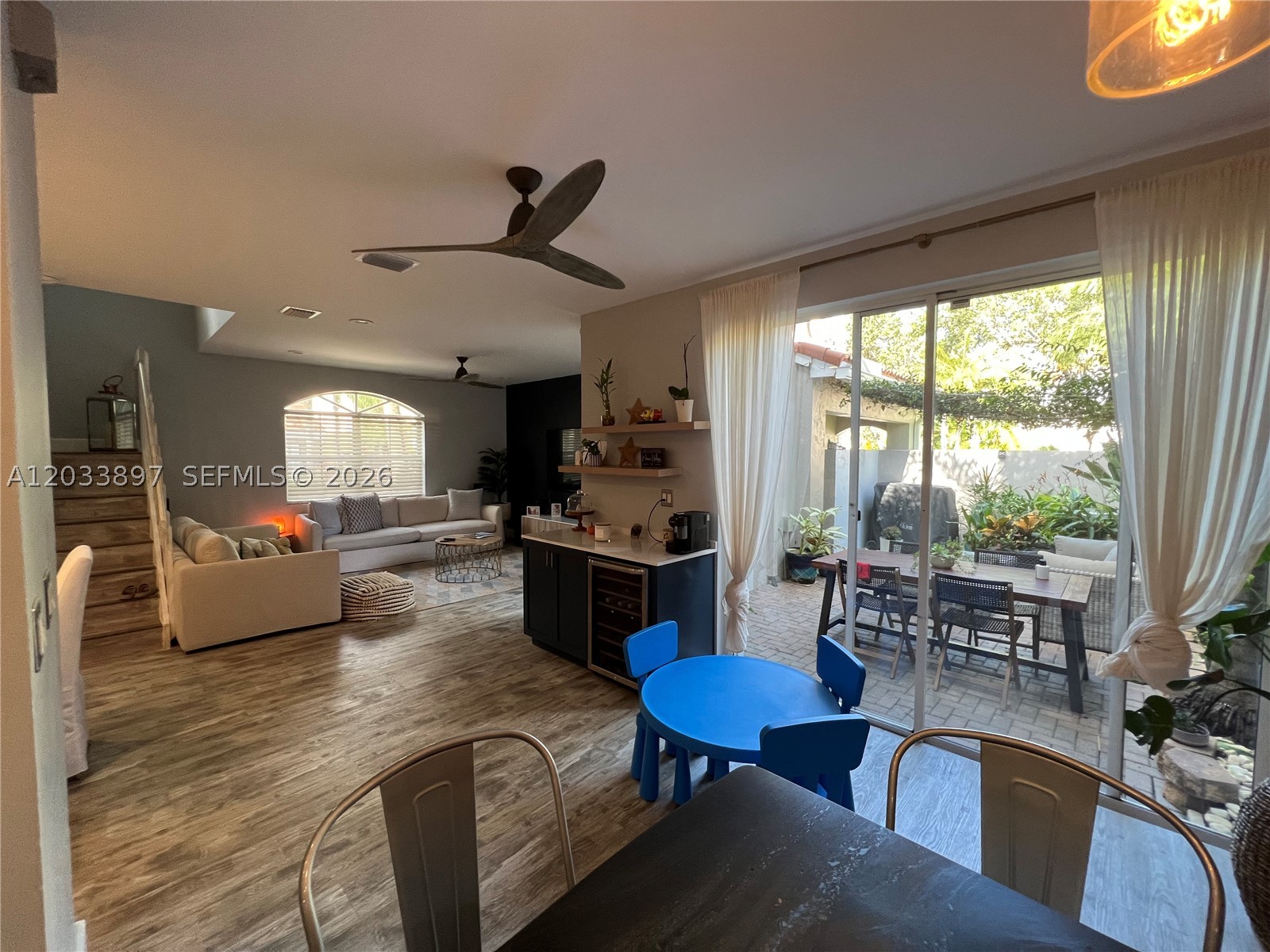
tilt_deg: -3.7
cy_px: 476
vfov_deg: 89.9
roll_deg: -0.5
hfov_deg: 106.2
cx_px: 635
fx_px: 477
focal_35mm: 13
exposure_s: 1/120
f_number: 1.8
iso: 200
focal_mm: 1.57
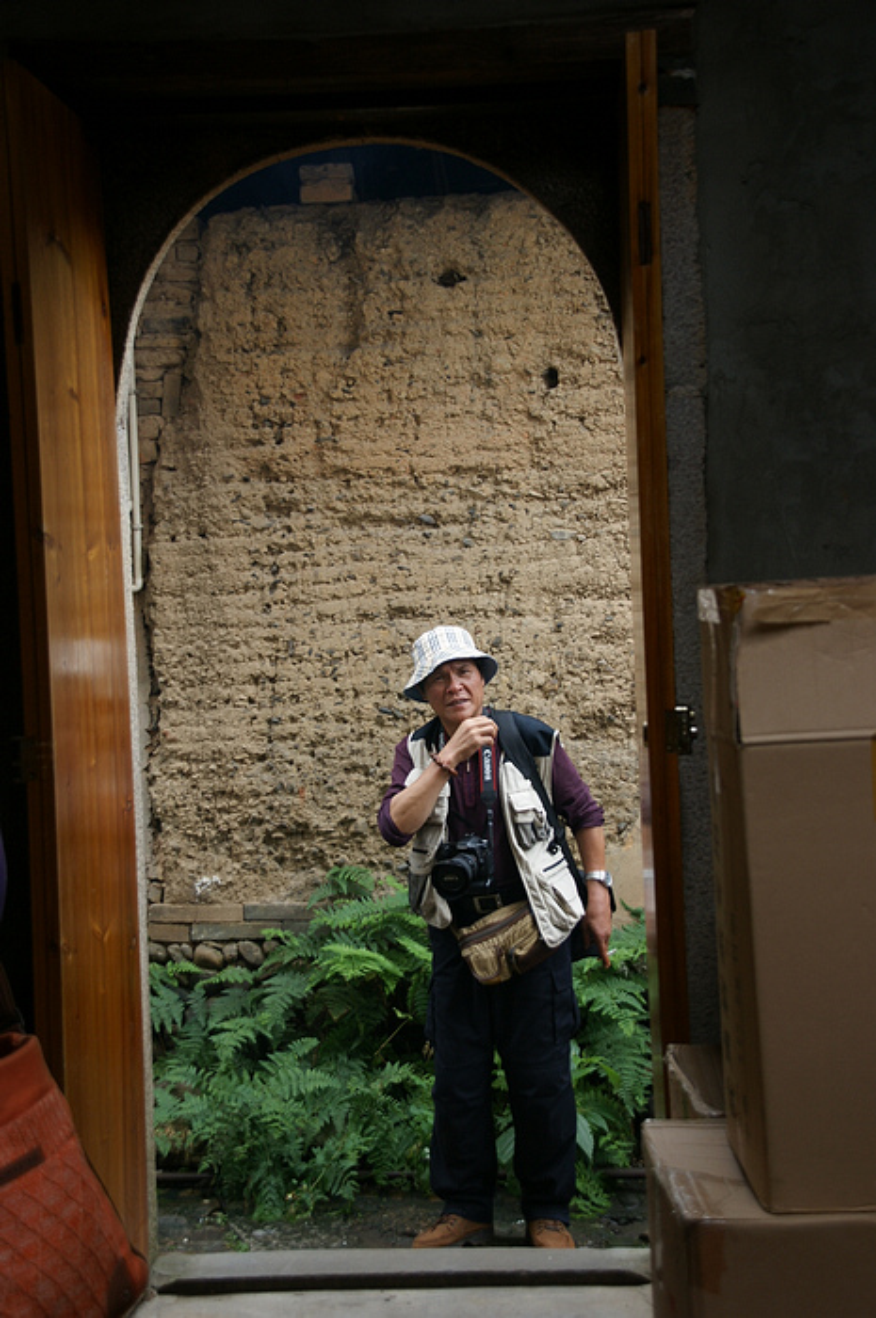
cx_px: 438
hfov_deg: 25.7
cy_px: 659
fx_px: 1921
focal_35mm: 52
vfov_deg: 37.9
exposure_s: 1/80
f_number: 4.5
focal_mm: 35
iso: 100
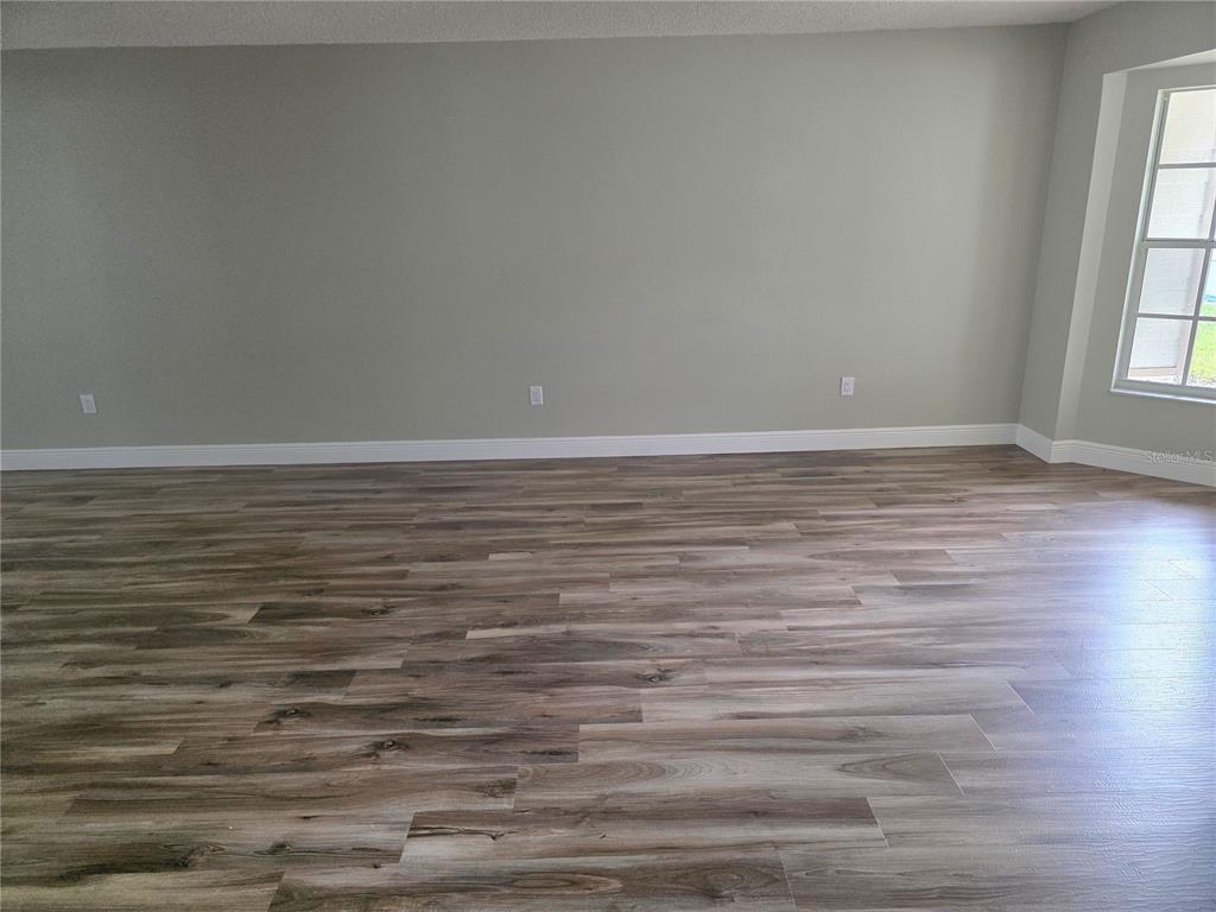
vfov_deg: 58.9
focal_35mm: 23
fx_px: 808
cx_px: 608
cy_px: 456
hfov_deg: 73.9
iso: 320
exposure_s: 1/120
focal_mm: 6.3
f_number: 1.7
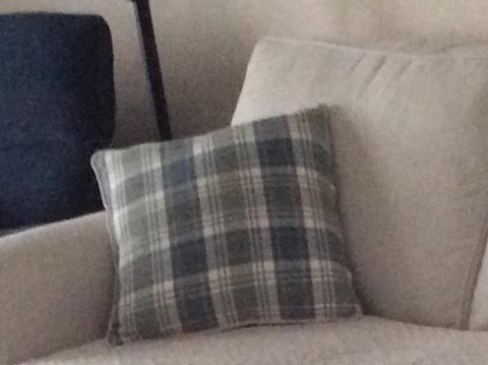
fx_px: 1859
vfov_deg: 10.7
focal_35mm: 132
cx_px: 394
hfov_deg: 14.9
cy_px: 581
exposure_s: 1/15
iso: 320
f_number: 2.4
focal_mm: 3.3
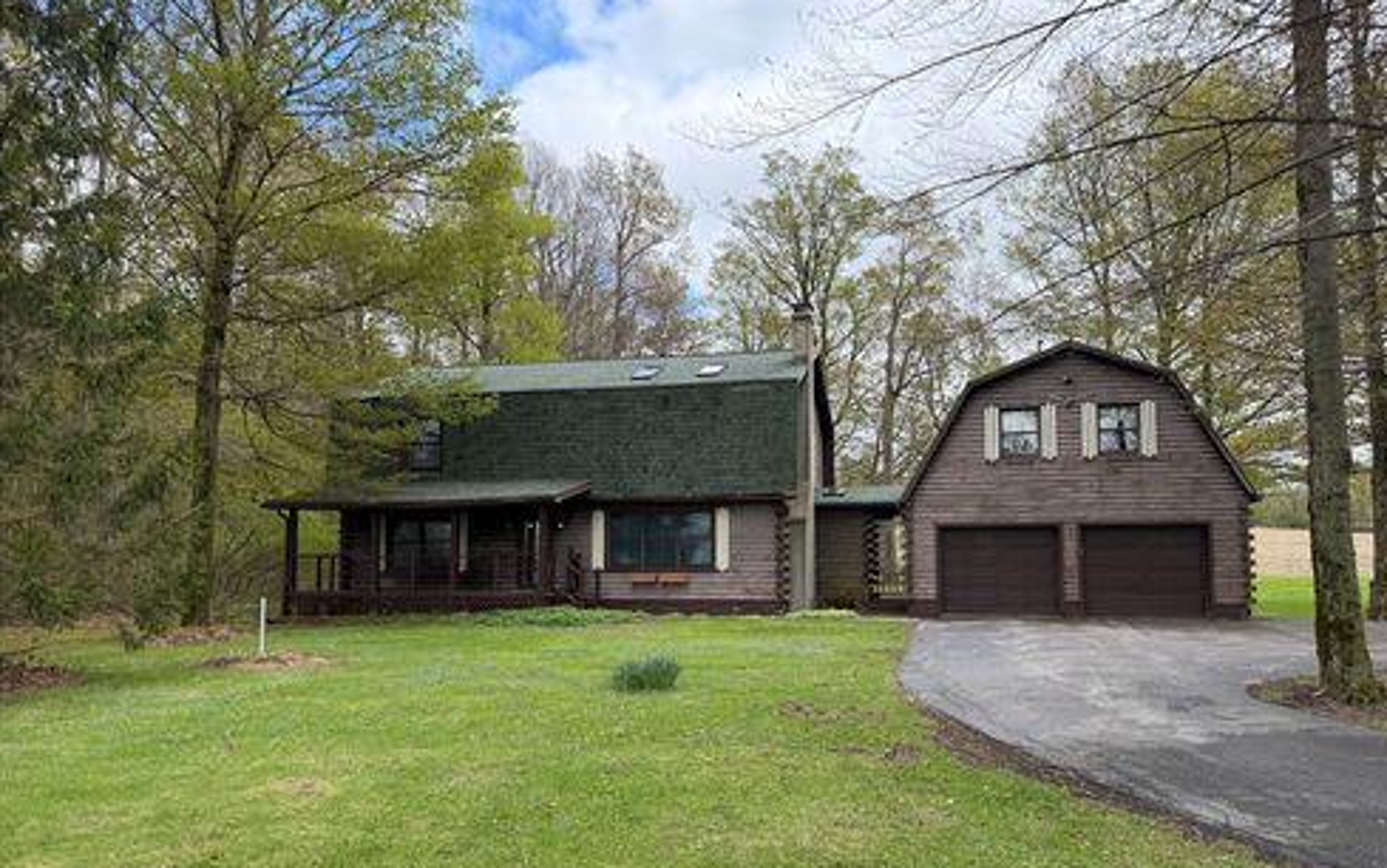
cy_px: 515
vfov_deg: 47.4
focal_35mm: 26
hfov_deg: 70.4
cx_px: 706
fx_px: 983
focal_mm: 6.76
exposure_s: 1/1812
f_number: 1.78
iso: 100
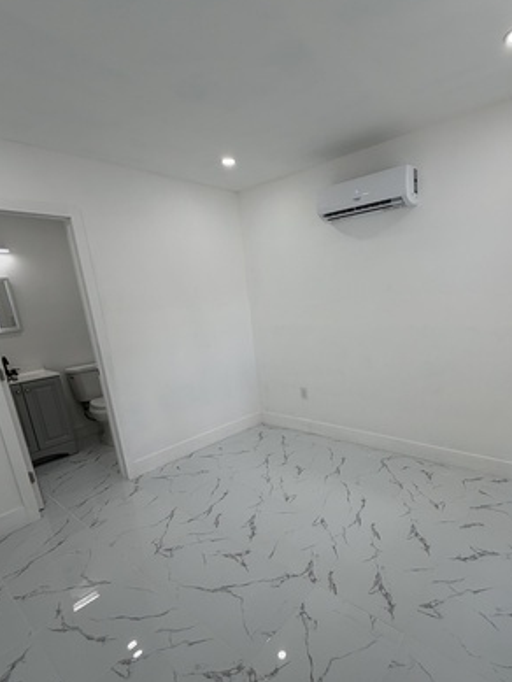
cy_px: 384
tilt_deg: -13.8
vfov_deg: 87.3
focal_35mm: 18
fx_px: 355
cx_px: 318
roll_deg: +4.1
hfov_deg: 70.5
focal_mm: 2.22
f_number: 2.2
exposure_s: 1/120
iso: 50
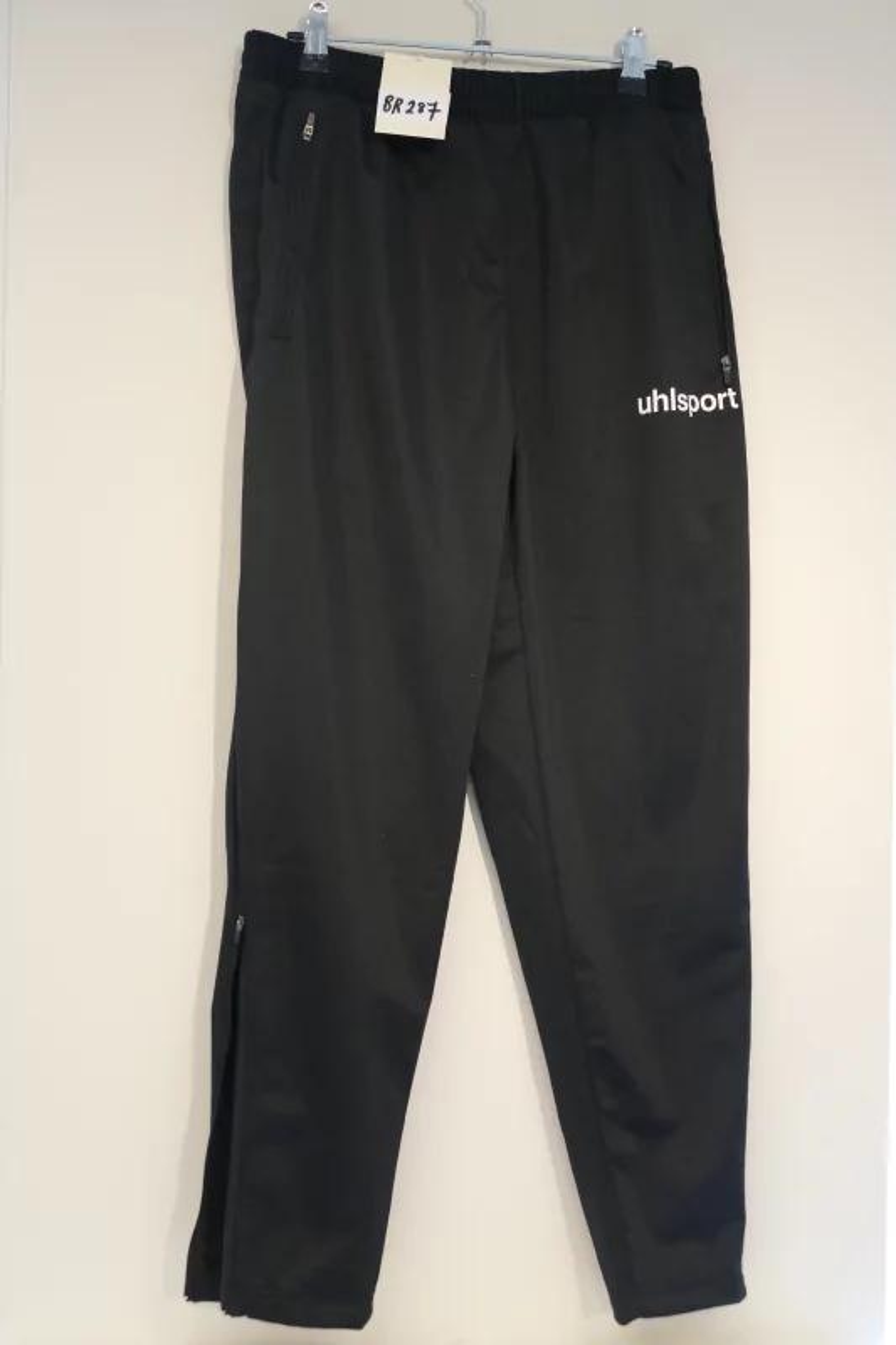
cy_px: 672
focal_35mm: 38
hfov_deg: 35.0
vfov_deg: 50.7
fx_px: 1419
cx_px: 448
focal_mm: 13.7
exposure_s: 1/80
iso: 640
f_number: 3.1
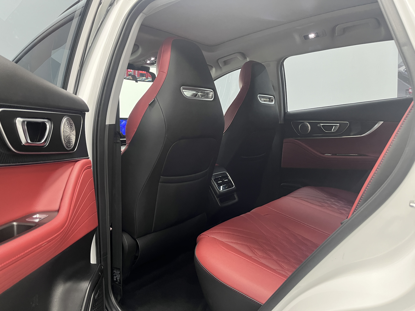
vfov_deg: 53.1
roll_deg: +1.7
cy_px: 156
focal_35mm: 26
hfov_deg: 67.3
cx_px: 208
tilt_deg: -4.6
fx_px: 312
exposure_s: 1/50
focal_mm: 5.1
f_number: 1.6
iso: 320
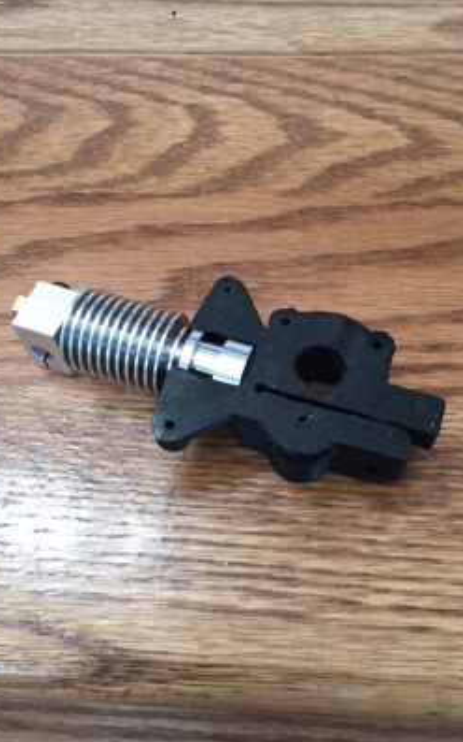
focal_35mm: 31
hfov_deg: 40.5
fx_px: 626
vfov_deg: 61.2
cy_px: 370
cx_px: 254
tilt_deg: -57.7
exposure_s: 1/30
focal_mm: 4.15
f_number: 2.2
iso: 125
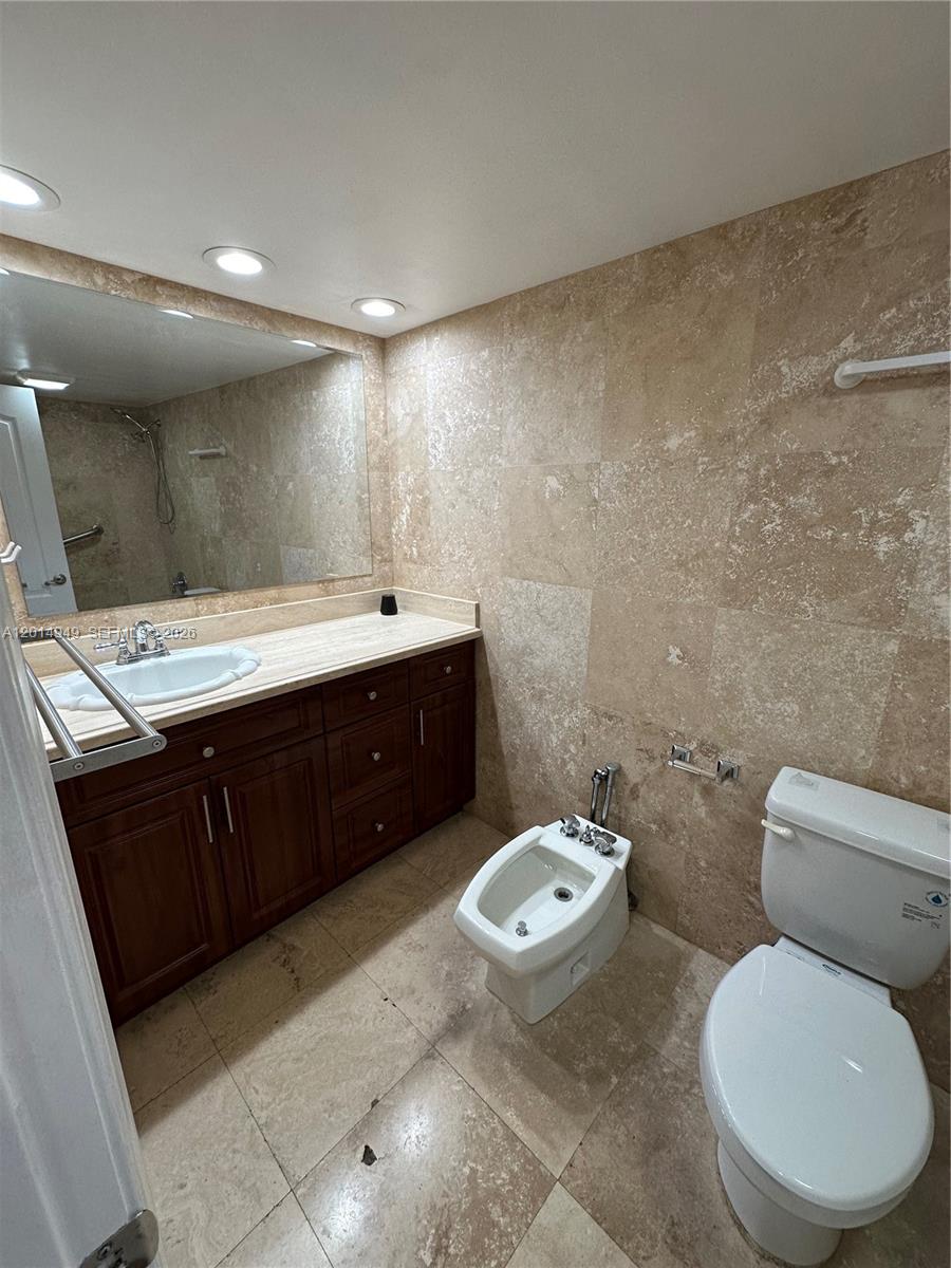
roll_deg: -1.1
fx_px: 513
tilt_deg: -14.4
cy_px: 634
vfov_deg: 102.1
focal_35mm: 14
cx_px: 476
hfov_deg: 85.7
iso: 125
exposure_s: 1/120
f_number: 2.2
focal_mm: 2.22
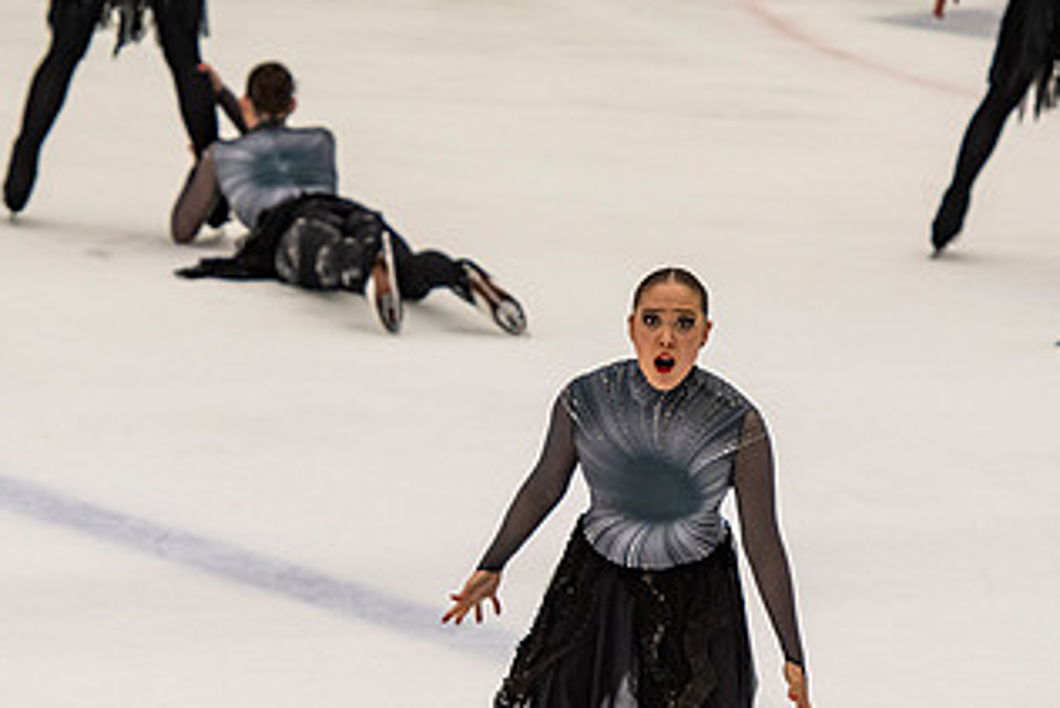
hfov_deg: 5.5
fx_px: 10958
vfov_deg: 3.7
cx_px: 631
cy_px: 552
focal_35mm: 372
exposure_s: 1/500
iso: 640
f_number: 4
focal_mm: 135
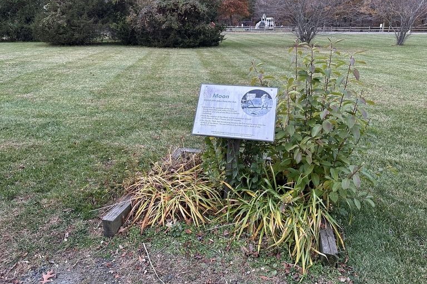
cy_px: 143
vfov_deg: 49.6
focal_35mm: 26
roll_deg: -1.2
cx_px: 214
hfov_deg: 69.4
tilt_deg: -18.4
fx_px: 308
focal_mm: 6.86
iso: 200
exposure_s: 1/121
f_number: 1.78
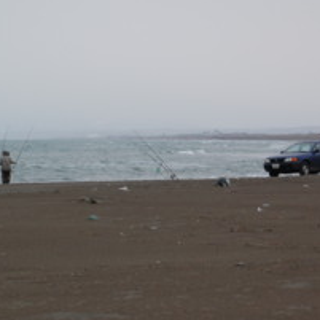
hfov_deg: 11.1
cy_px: 165
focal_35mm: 157
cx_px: 111
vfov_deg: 11.1
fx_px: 1642
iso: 400
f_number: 5.6
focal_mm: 55
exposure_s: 1/100
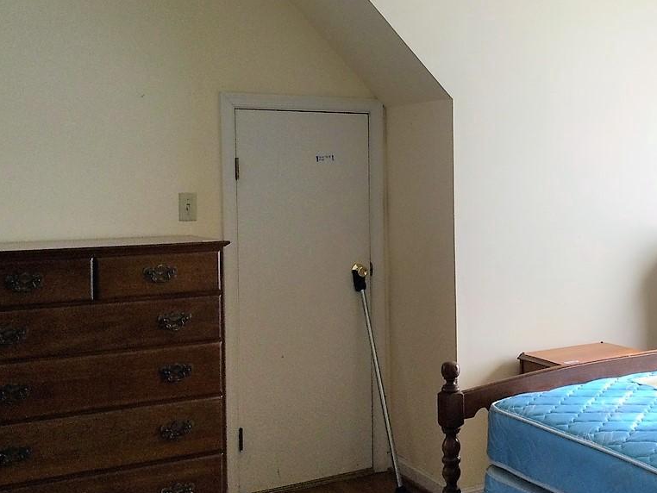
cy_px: 207
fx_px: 892
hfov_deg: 39.5
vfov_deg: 30.8
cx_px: 483
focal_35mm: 47
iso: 25
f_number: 2.4
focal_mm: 3.3
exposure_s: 1/40
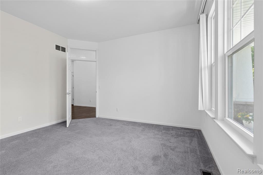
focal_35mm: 16
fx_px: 117
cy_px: 88
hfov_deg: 96.8
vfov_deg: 73.7
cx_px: 132
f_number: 8
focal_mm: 16
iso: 500
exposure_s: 1/10
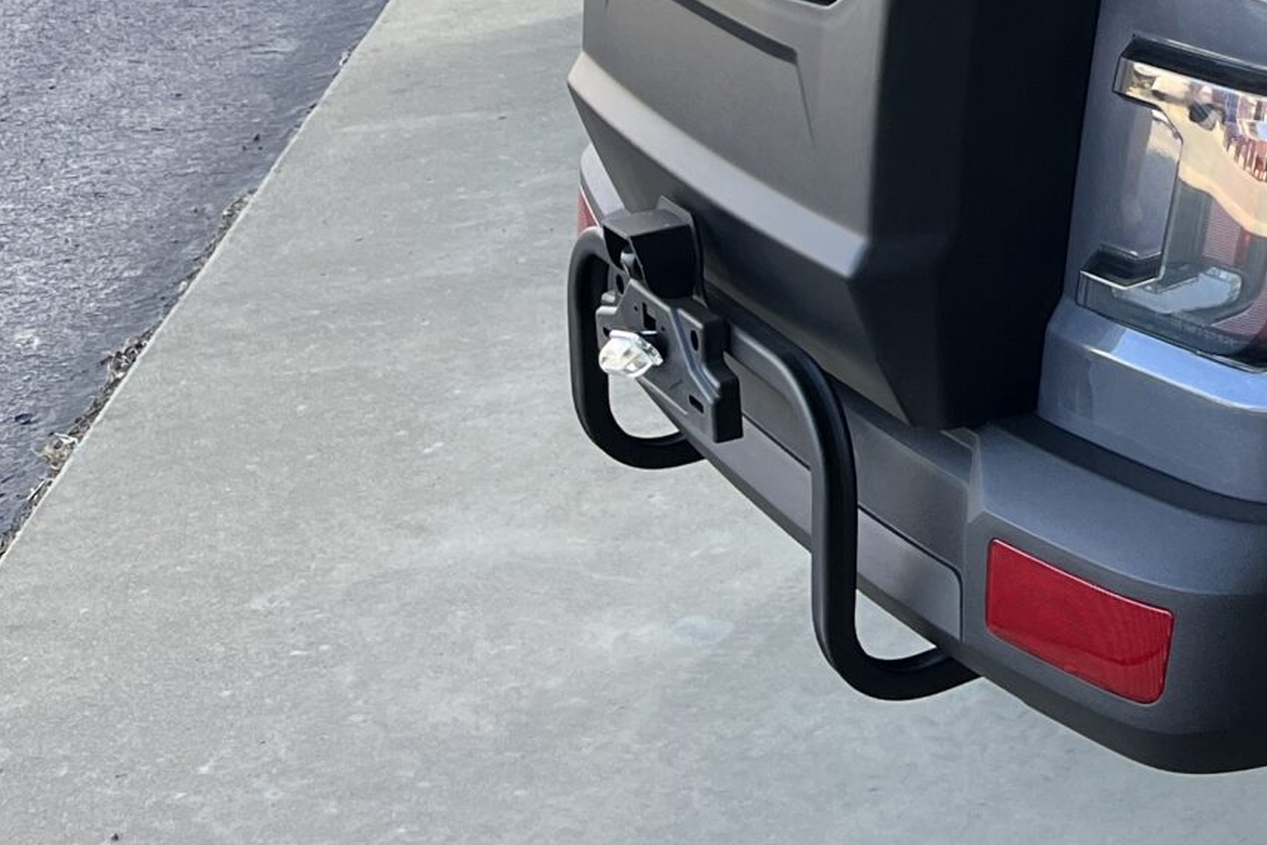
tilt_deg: -9.0
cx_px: 1752
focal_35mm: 81
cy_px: -460
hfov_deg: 21.9
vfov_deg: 15.4
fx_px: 2851
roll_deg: +0.1
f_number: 1.6
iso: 40
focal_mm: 5.1
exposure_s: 1/203
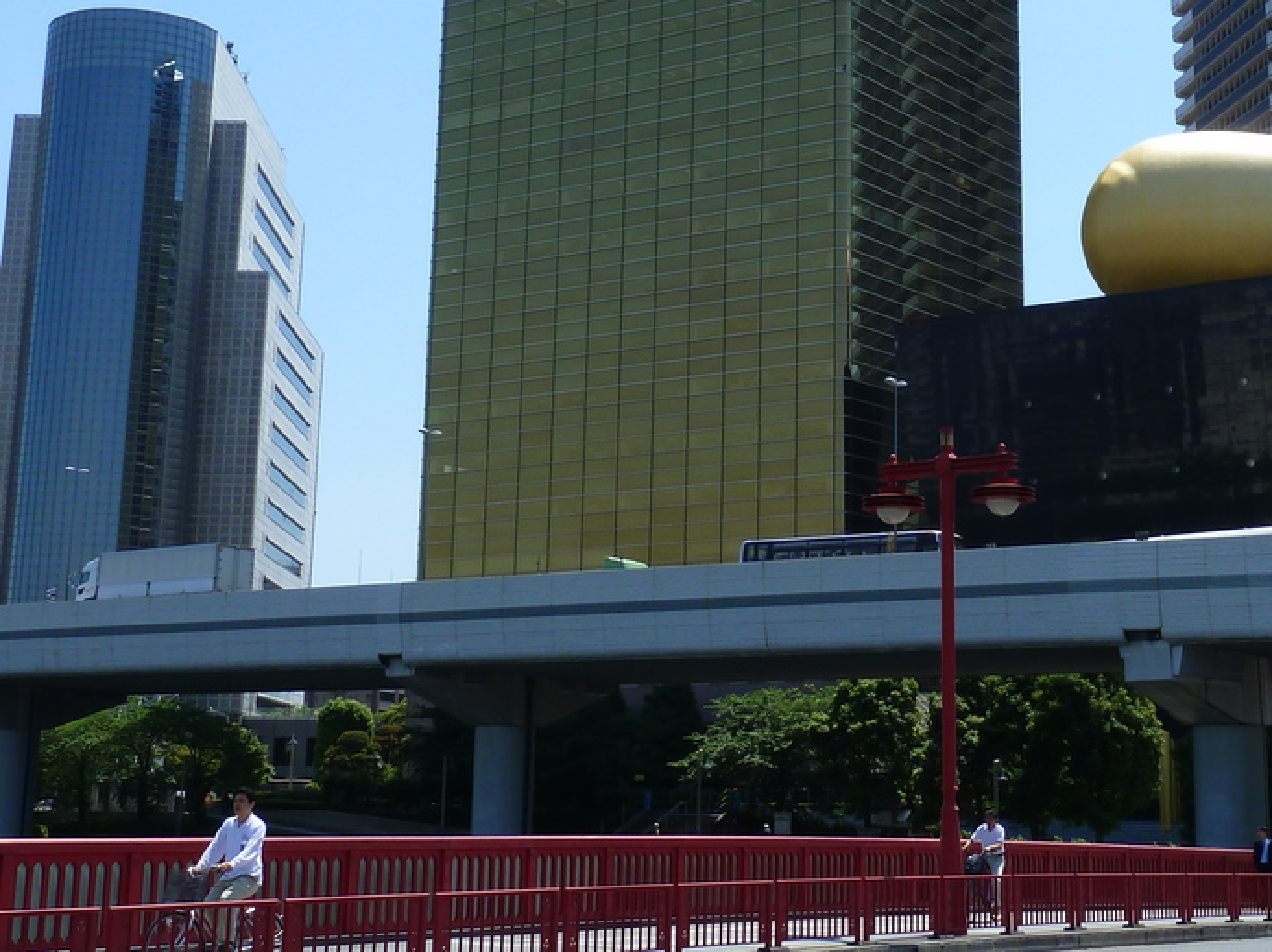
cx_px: 853
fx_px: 2240
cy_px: 273
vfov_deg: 23.8
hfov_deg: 31.4
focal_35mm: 61
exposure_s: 1/500
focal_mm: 5.7
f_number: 4.5
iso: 80
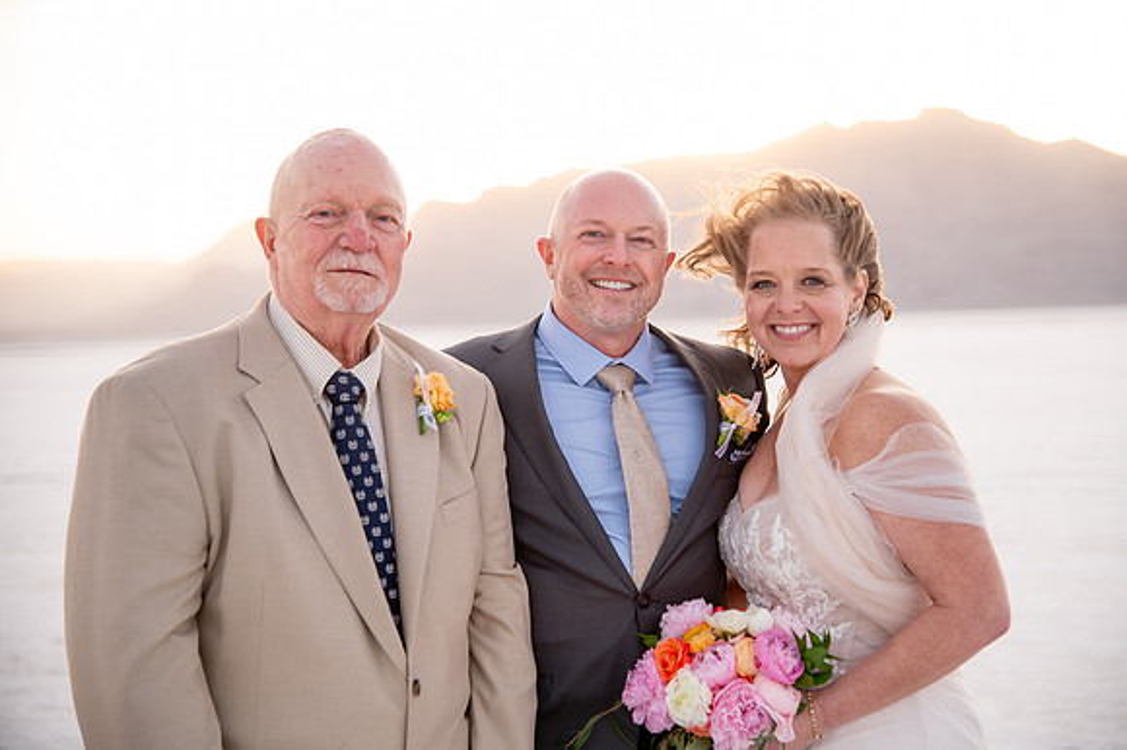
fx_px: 2452
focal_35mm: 78
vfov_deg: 17.4
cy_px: 358
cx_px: 589
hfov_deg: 25.9
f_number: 4
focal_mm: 75
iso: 200
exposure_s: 1/160
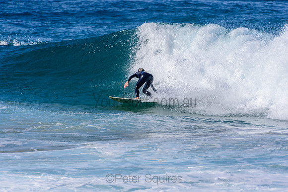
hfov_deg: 2.7
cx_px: 144
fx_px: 6001
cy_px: 96
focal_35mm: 750
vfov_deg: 1.8
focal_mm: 500
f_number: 5.6
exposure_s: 1/2000
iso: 200
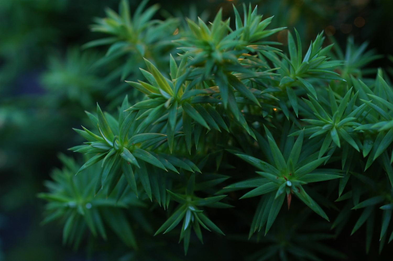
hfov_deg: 27.0
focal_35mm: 75
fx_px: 818
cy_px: 130
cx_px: 196
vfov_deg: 18.1
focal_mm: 50
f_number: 4.5
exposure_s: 1/20
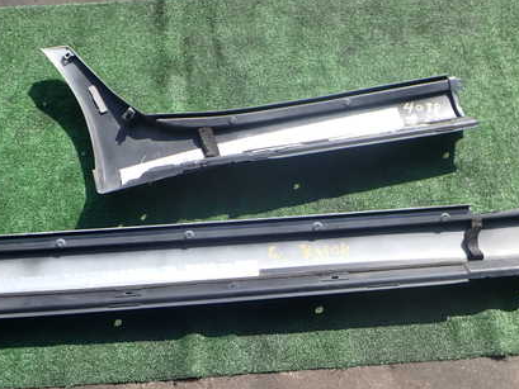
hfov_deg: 42.9
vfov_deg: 32.9
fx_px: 660
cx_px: 242
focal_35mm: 44
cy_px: 209
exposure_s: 1/640
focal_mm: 5.4
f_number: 3.2
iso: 100
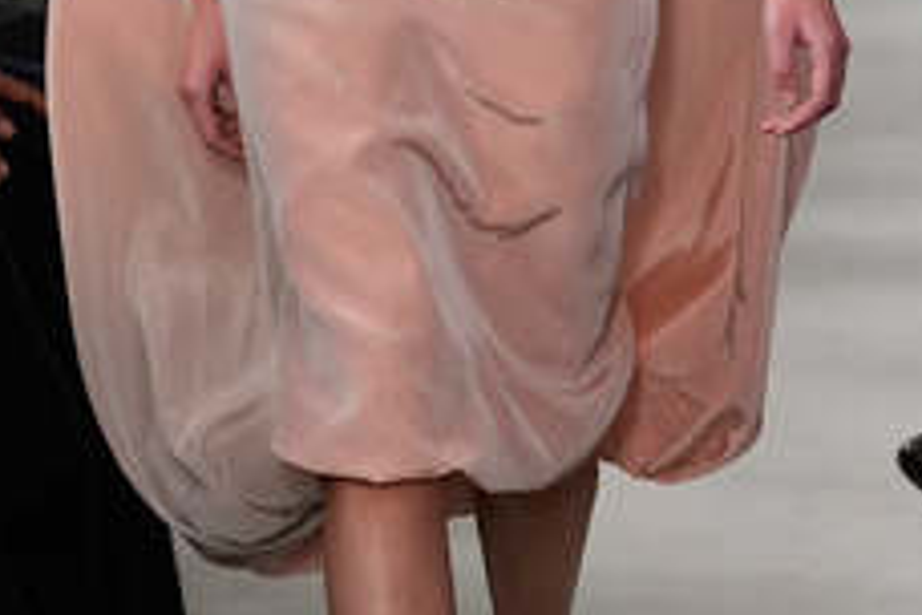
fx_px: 8630
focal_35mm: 337
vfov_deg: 4.1
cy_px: -202
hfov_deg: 6.1
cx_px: 368
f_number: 3.2
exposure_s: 1/1000
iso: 800
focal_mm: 75
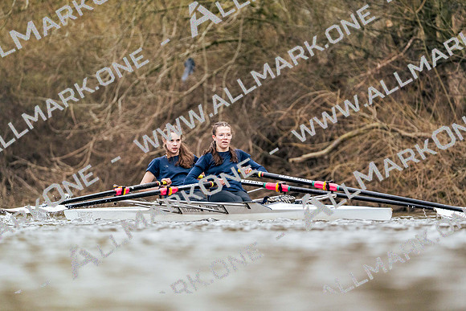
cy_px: 156
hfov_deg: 3.9
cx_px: 233
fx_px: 6849
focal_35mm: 529
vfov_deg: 2.6
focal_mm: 529
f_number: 6.3
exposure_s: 1/1600
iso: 4000
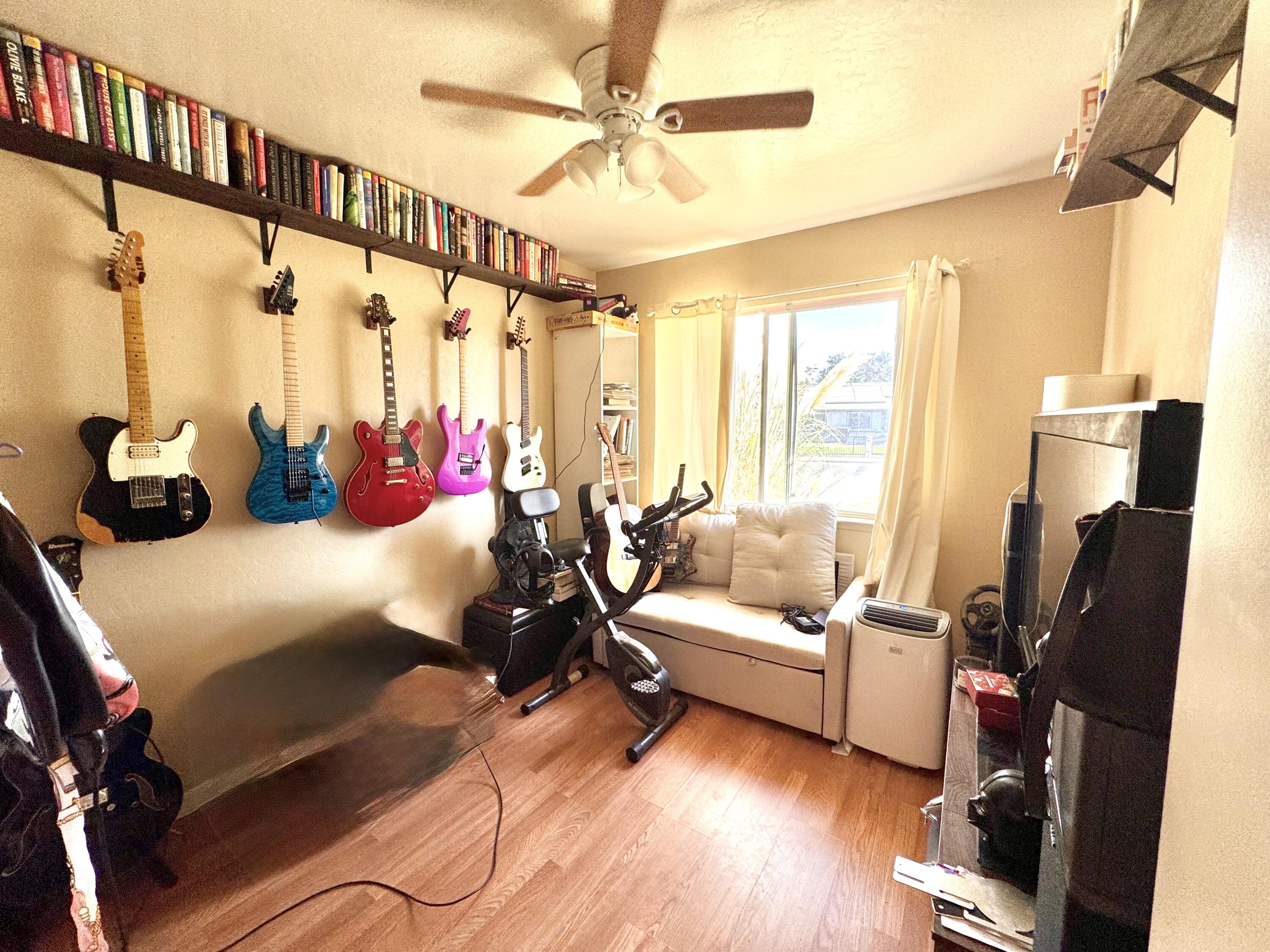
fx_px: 514
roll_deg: +0.3
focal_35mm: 14
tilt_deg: -5.1
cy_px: 476
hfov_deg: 102.1
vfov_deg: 85.7
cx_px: 635
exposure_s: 1/120
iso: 125
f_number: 2.2
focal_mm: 2.22
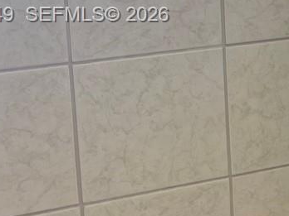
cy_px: 16
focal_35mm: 115
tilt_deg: -12.0
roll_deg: -0.9
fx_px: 960
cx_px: 575
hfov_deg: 14.3
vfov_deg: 12.8
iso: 64
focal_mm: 5.1
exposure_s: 1/120
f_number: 1.6
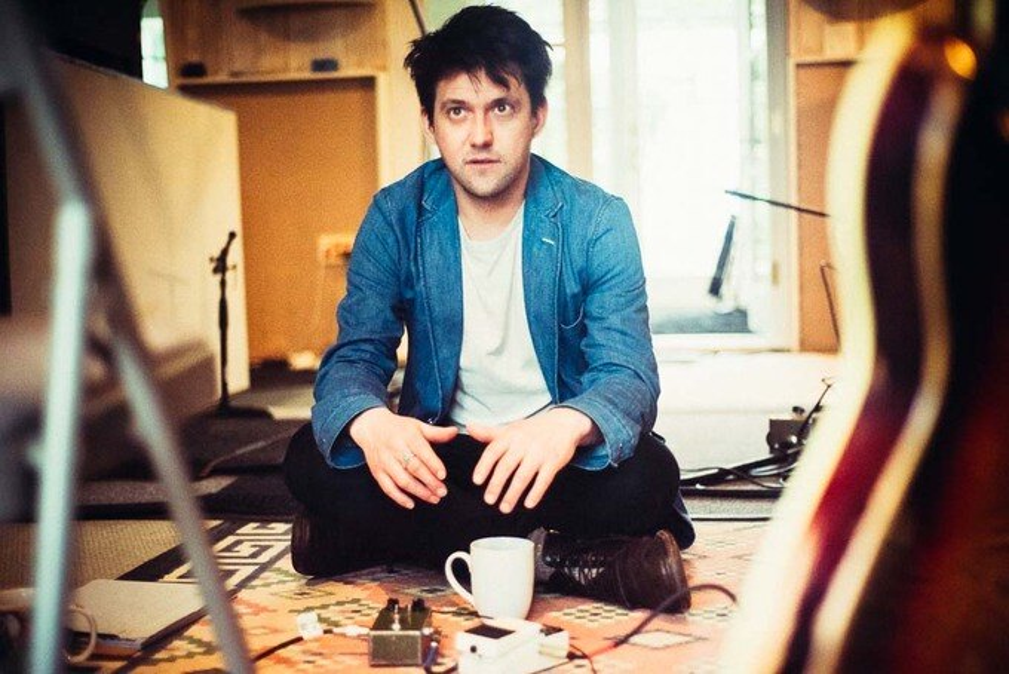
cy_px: 337
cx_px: 504
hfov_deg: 39.6
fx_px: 1402
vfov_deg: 27.0
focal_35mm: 50
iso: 6400
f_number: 1.8
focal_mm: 50
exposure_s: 1/500
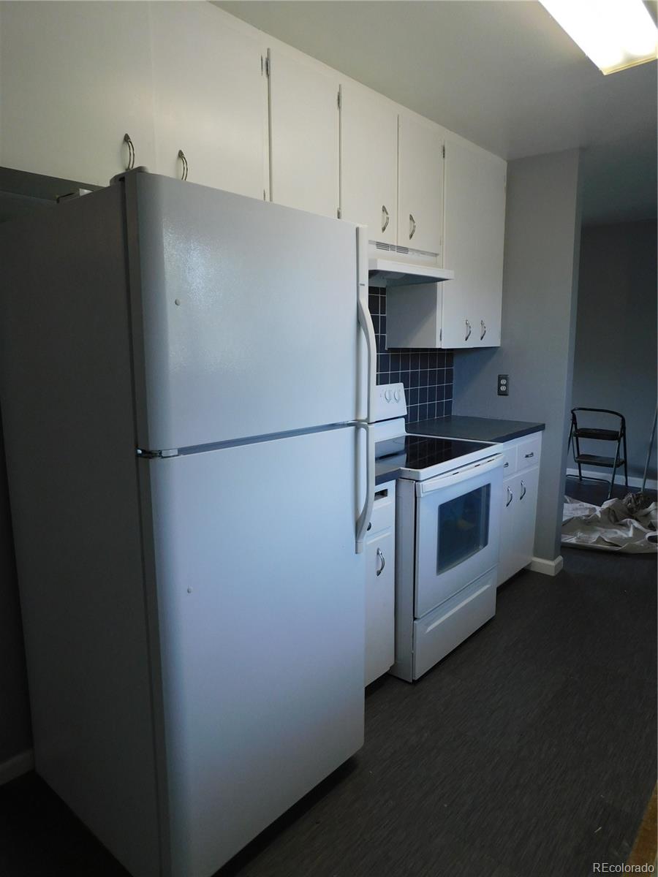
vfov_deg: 73.9
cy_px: 438
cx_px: 329
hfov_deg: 58.9
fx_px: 583
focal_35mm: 23
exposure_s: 1/30
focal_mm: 4
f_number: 3
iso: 160
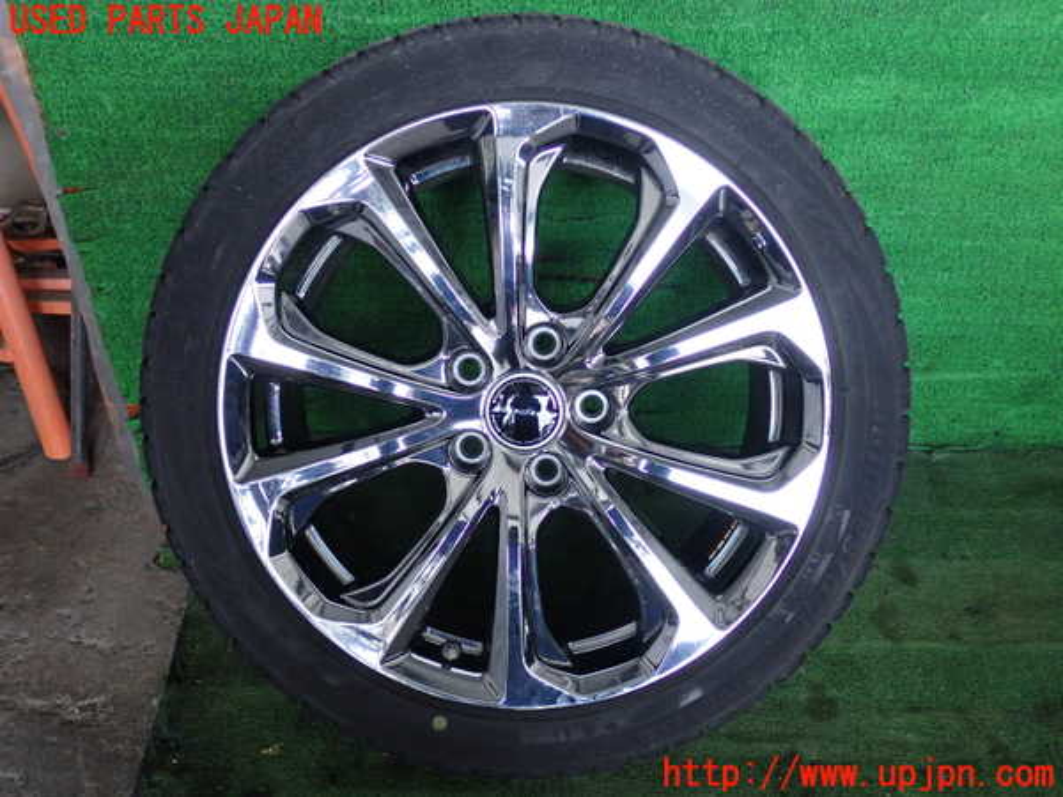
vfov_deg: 37.7
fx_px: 1167
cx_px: 532
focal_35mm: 38
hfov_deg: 49.0
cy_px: 398
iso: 400
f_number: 2.7
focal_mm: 6.83
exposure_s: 1/125
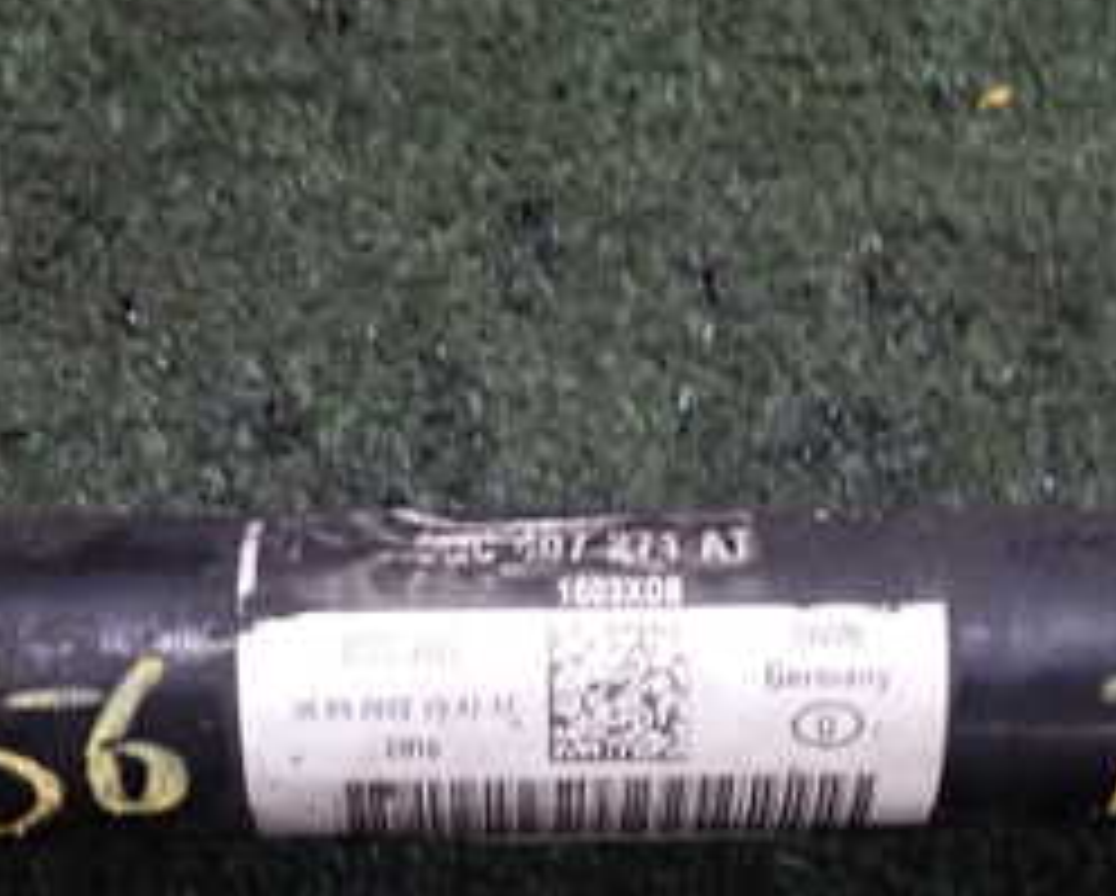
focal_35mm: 59
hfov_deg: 31.9
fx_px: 1951
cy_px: 797
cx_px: 612
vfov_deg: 25.1
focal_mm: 4.5
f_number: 2
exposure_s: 1/30
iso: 320
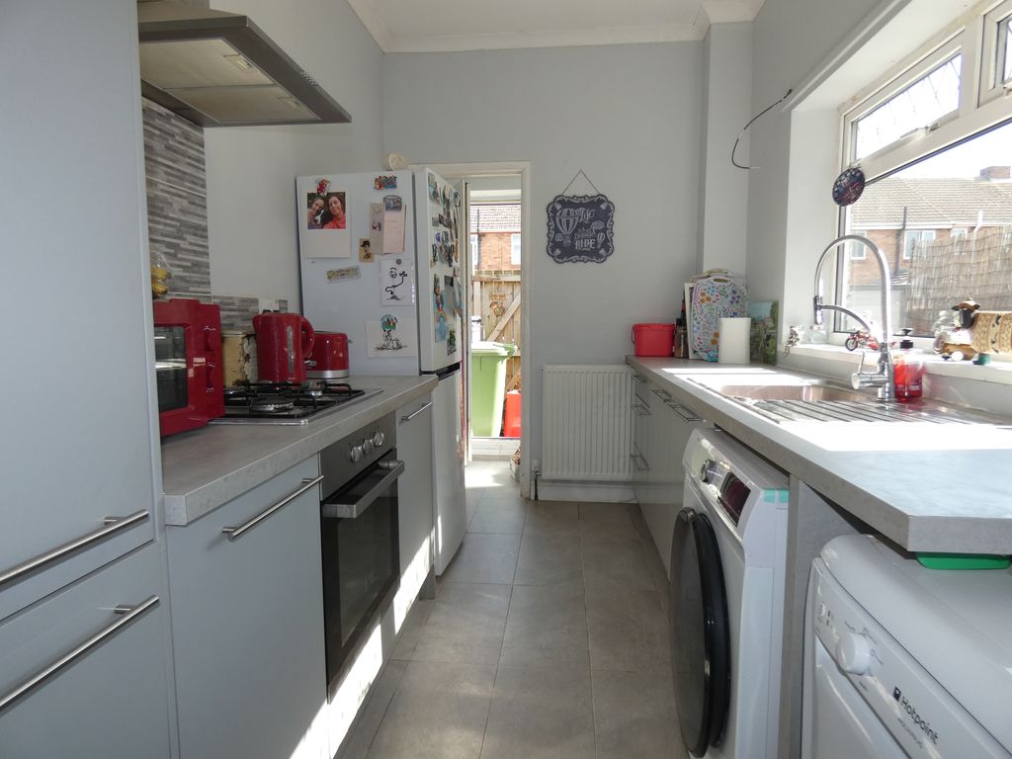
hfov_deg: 81.7
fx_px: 585
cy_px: 380
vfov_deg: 66.0
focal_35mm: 20
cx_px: 506
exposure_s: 1/160
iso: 80
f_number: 2.8
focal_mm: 3.6
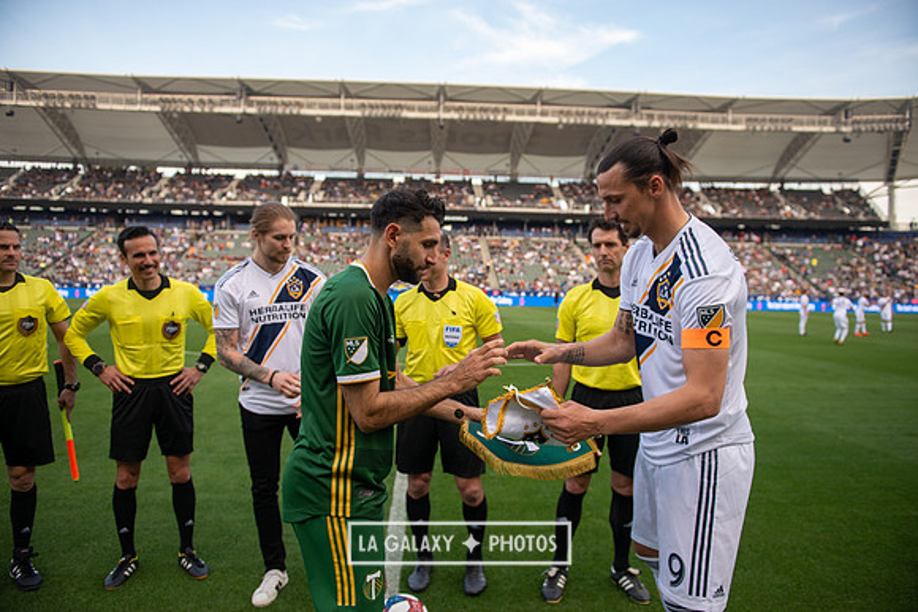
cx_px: 459
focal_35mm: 24
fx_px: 612
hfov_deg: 73.7
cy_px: 306
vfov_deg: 53.2
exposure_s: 1/800
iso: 400
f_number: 2.8
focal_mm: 24
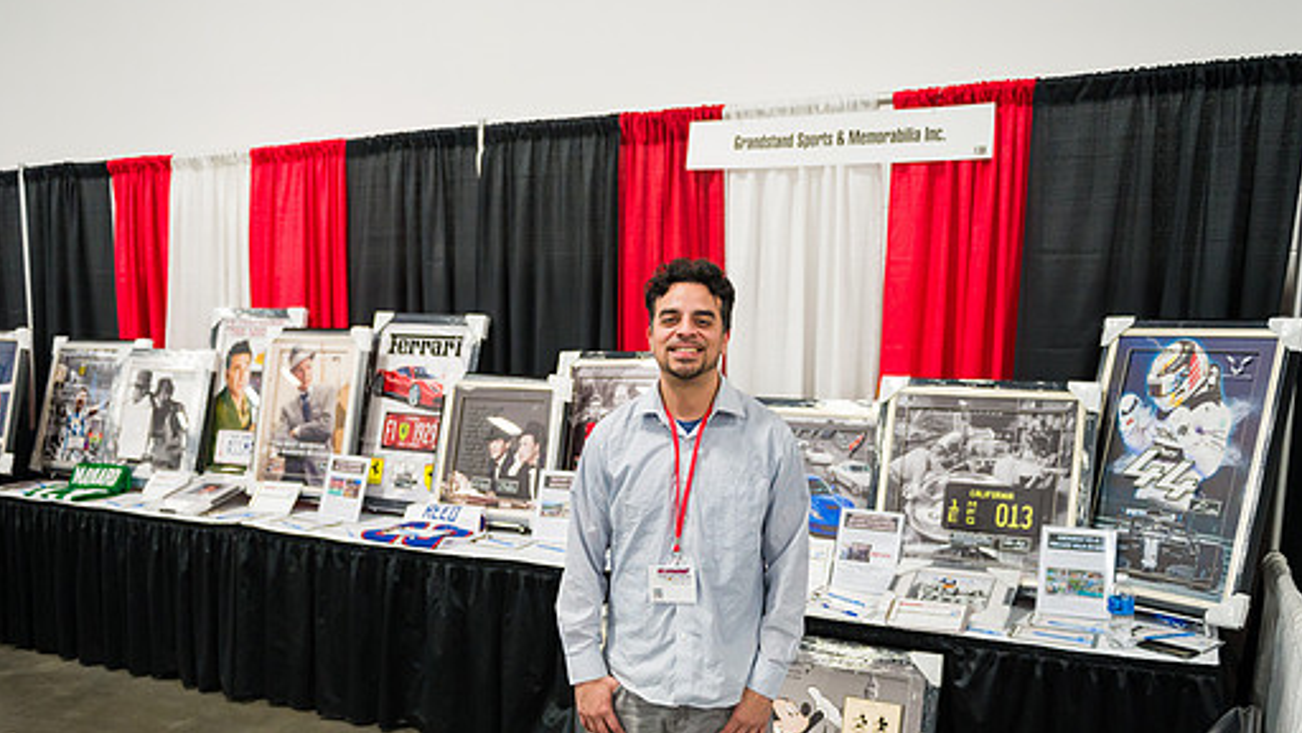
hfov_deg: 61.0
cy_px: 473
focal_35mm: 32
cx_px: 631
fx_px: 1105
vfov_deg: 36.4
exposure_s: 1/250
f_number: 3.2
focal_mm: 27
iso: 3200
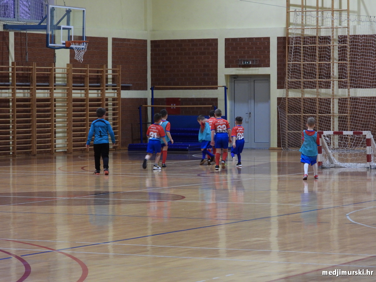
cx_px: 188
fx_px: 1575
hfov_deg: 13.6
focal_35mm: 145
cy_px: 141
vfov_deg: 10.2
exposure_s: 1/30
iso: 400
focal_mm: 26.1
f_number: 4
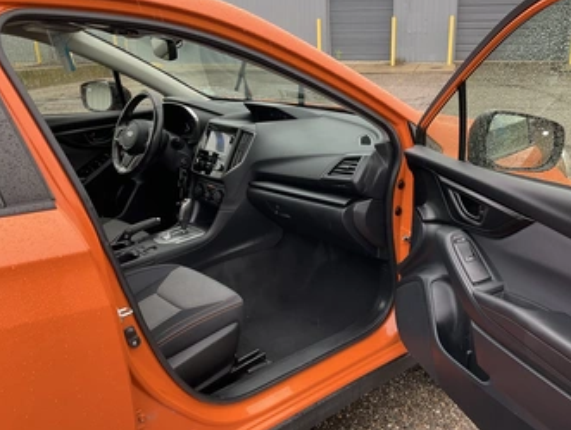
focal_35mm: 35
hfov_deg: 52.3
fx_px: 578
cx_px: 338
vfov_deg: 40.6
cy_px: 250
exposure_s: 1/122
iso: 50
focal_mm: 3
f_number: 1.8
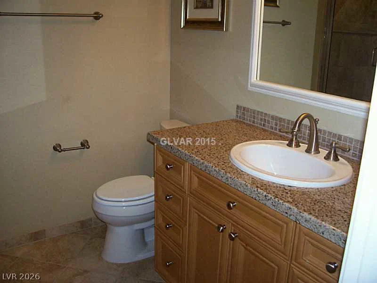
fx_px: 370
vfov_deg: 41.8
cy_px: 142
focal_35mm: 34
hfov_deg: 54.0
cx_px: 188
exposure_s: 1/112
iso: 140
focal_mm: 5.6
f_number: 2.7
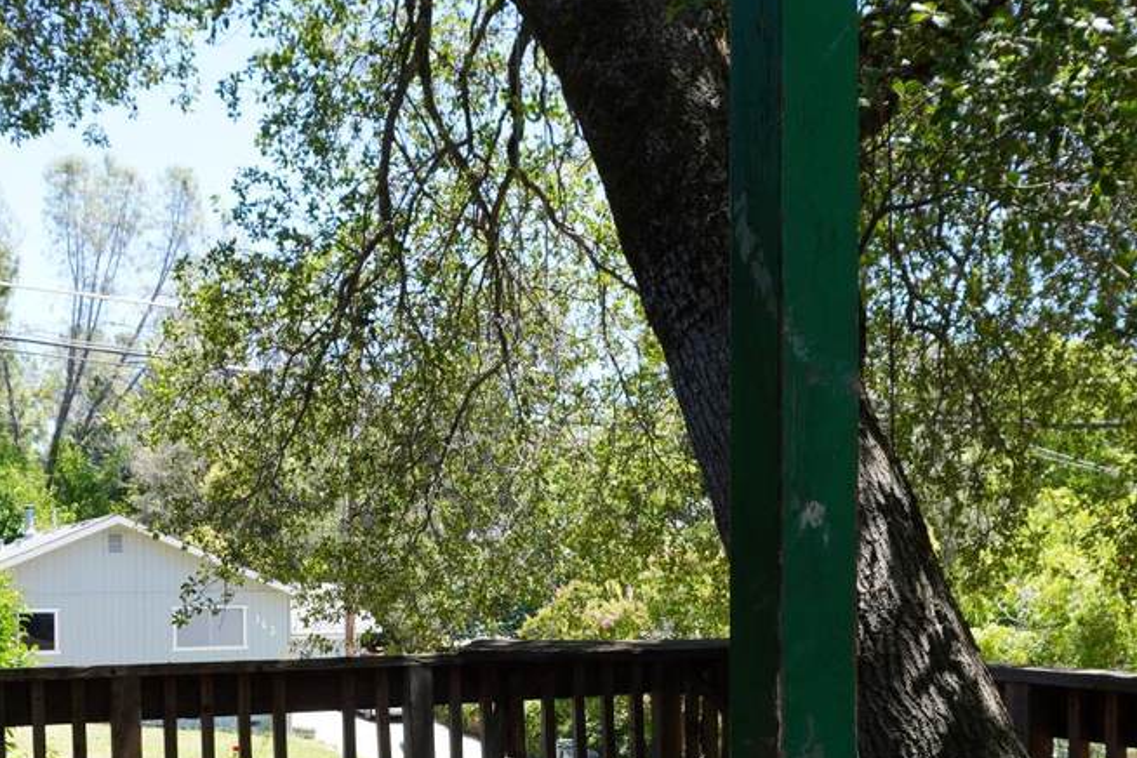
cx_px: 555
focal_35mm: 47
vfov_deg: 28.1
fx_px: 1484
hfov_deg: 41.9
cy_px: 602
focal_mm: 16
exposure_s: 1/125
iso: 100
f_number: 5
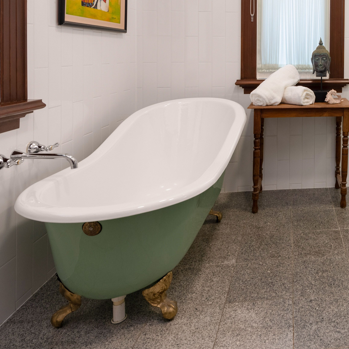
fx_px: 354
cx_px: 343
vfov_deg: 48.9
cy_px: 60
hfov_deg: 45.1
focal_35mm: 31
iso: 320
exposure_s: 1/4
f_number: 8
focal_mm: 14
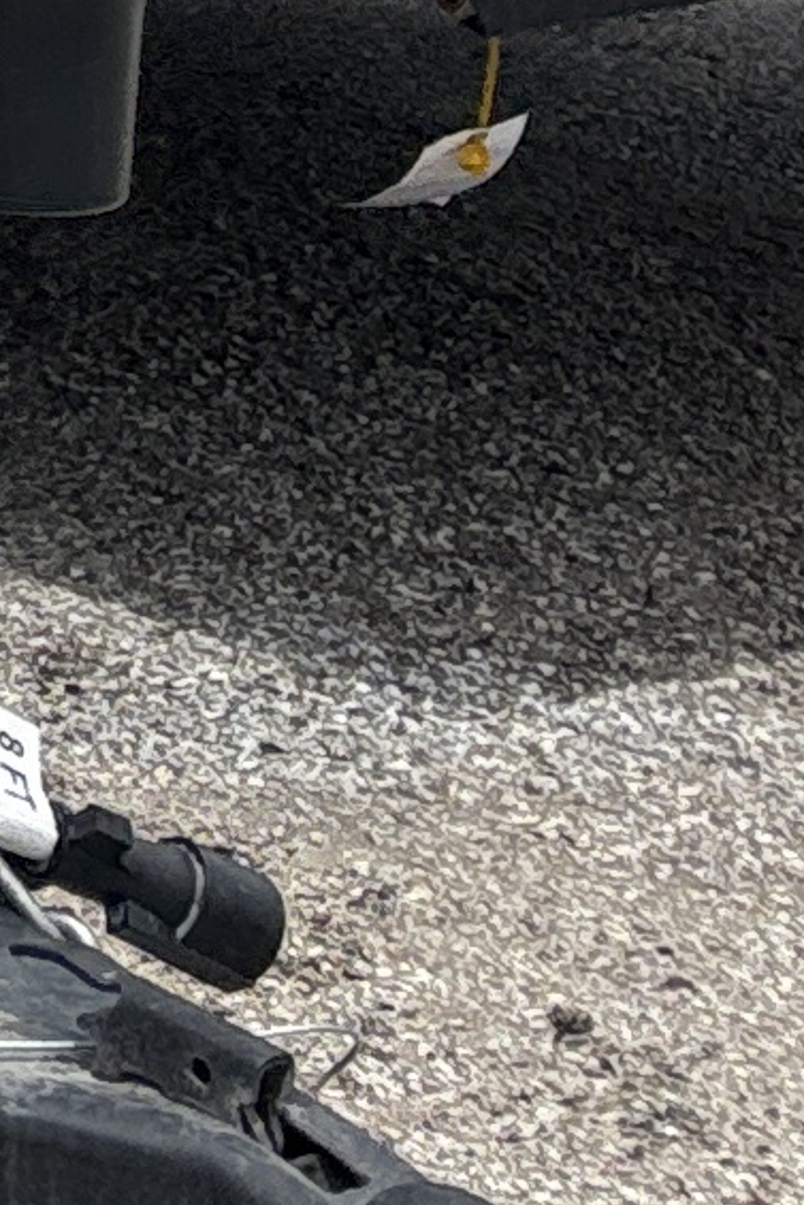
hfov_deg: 5.5
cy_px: -1632
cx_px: -3045
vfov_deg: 9.5
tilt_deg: +4.7
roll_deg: -1.8
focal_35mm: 193
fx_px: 6461
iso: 50
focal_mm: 5.96
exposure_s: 1/5814
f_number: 1.6
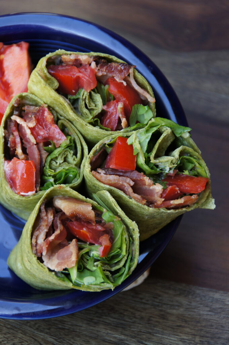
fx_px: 1864
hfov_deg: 7.0
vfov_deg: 10.6
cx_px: 114
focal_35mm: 195
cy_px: 172
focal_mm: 130
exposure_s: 1/15
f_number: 5.6
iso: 100
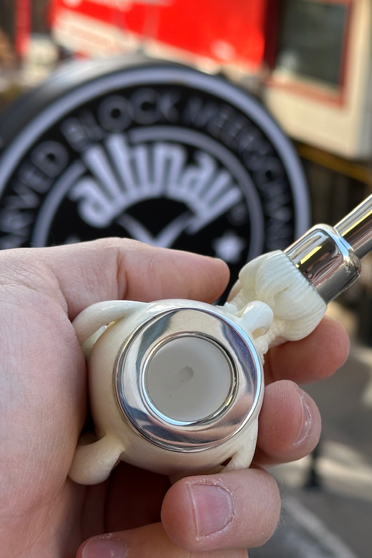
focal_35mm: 67
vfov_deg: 30.1
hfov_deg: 19.9
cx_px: 336
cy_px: 279
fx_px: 1038
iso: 64
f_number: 1.78
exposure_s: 1/439
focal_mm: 6.86
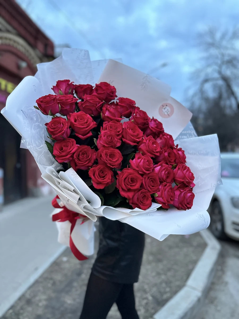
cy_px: 160
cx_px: 120
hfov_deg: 56.8
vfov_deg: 71.6
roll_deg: +1.5
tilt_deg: -1.9
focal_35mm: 24
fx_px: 221
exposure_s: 1/50
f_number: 1.78
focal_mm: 6.86
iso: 640
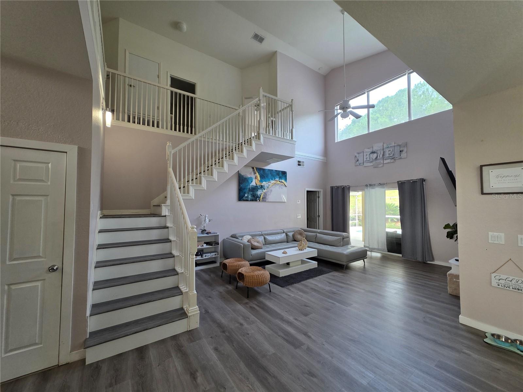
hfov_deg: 106.2
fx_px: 196
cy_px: 196
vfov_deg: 89.9
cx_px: 262
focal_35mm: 13
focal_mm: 2.2
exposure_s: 1/120
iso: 200
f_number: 1.9
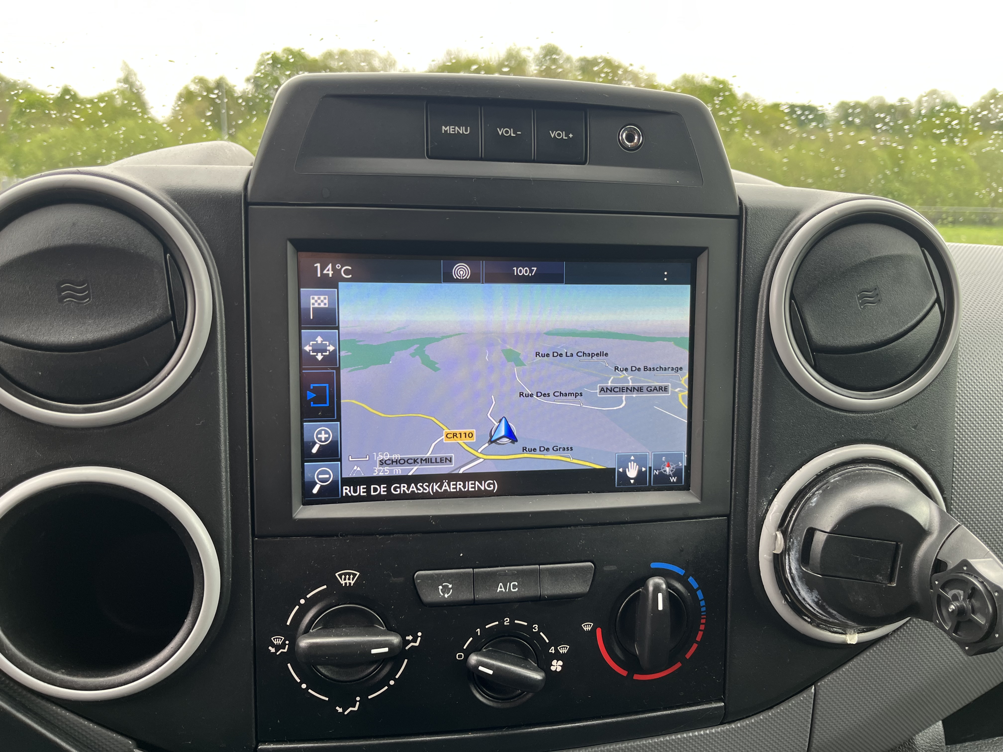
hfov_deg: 67.3
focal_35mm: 26
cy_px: 376
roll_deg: -2.9
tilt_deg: -14.8
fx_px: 753
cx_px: 502
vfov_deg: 53.1
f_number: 1.6
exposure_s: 1/122
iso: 40
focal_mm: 5.1
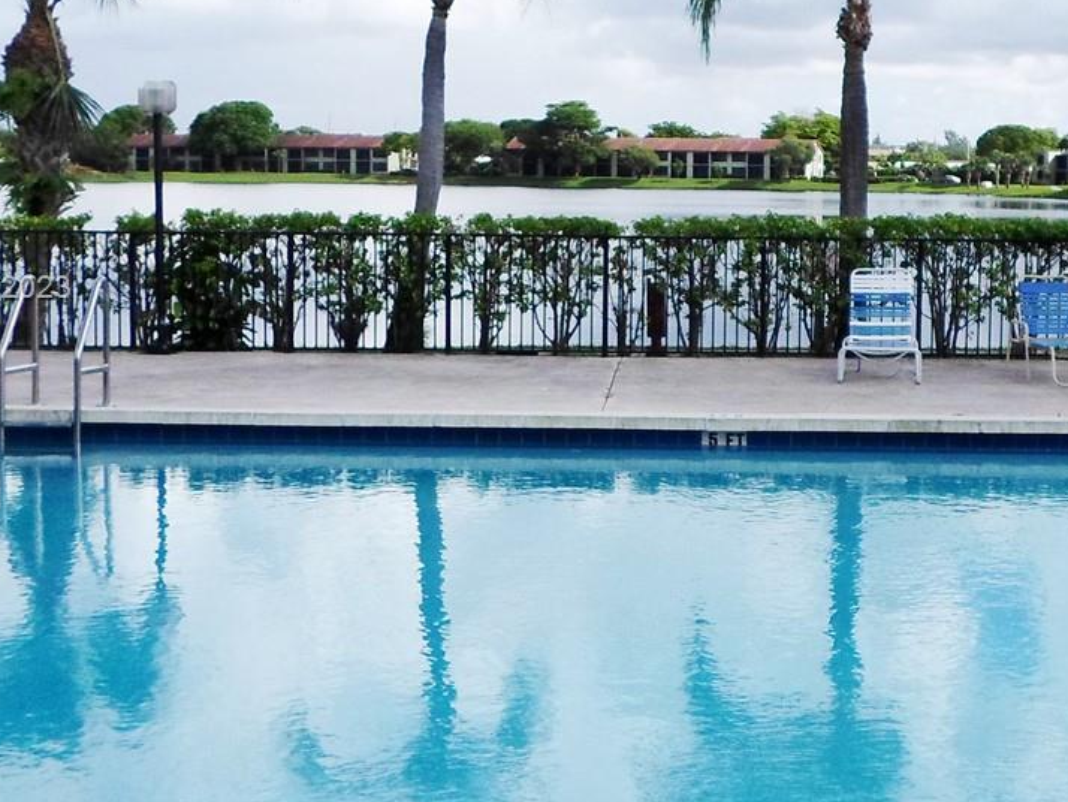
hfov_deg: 33.7
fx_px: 1728
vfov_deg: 26.0
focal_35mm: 56
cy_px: 290
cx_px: 790
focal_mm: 4.5
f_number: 2.5
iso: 80
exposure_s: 1/2000
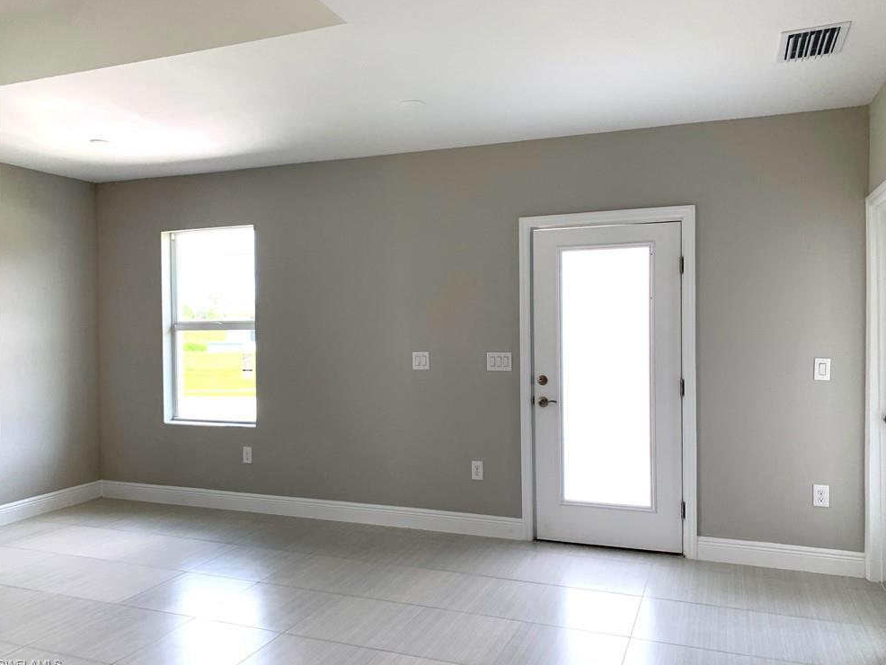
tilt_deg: +0.8
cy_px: 328
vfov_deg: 51.4
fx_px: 691
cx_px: 455
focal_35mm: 27
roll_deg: +0.6
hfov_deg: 65.3
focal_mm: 4.25
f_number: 1.8
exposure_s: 1/124
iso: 25
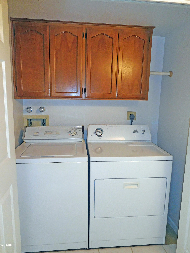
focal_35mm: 25
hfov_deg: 54.9
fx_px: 183
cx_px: 95
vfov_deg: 69.4
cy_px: 126
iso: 200
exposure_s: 1/30
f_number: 3.4
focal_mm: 4.5
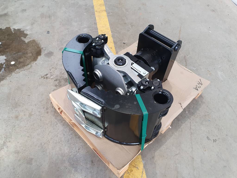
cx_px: 118
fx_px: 178
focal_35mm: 26
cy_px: 89
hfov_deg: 67.3
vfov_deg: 53.1
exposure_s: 1/100
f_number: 2.4
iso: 100
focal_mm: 4.32
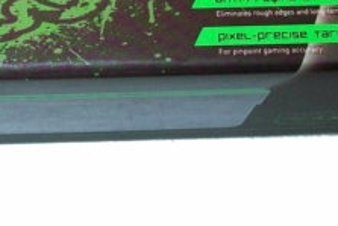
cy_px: -47
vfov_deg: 8.1
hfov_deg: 12.0
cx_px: -47
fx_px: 1578
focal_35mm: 168
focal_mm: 7.6
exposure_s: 1/73.6
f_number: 3
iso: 80
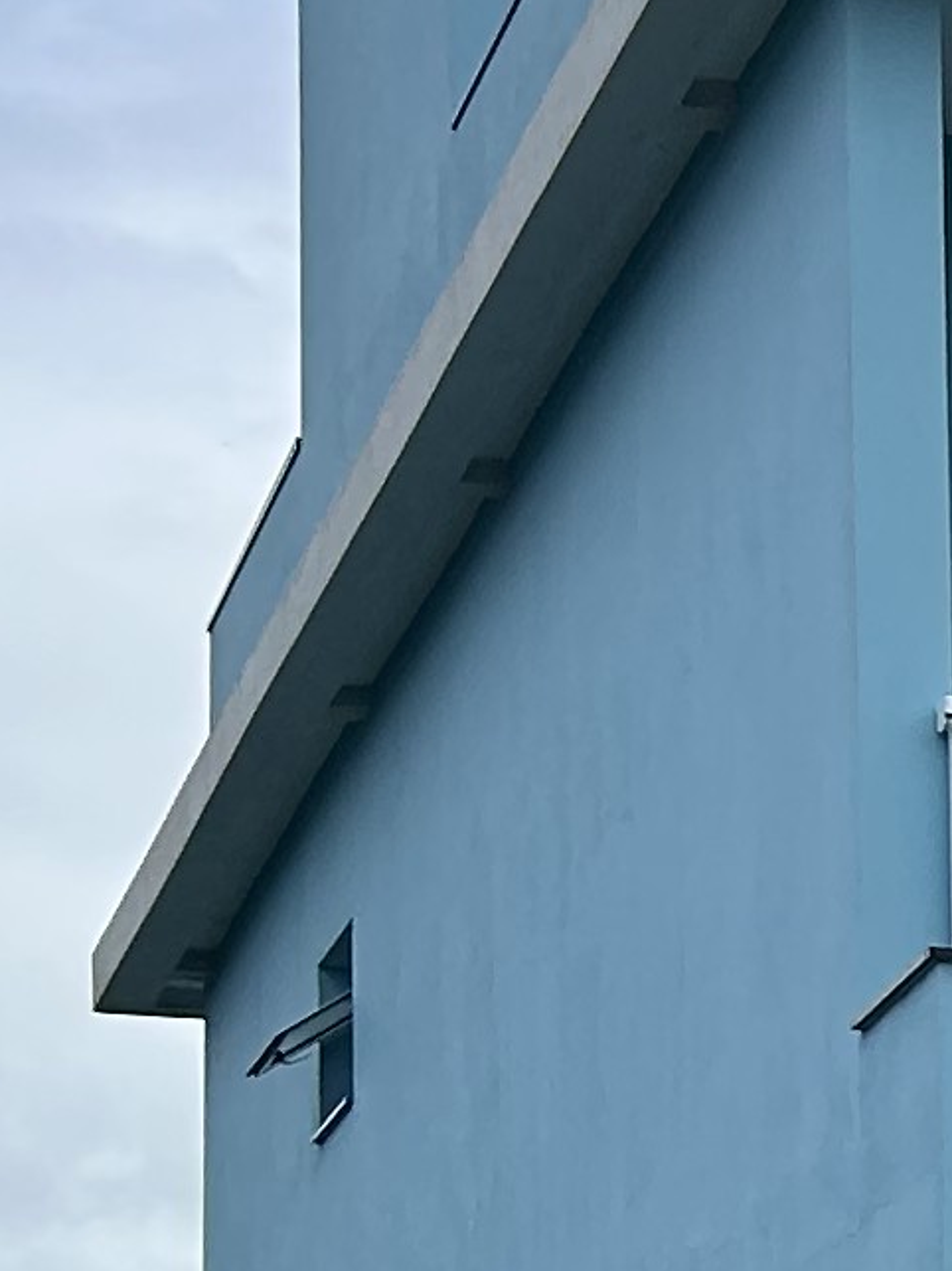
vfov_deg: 11.8
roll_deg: +2.1
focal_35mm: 163
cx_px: 2680
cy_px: 1688
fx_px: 5979
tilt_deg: +5.8
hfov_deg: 8.0
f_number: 1.5
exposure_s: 1/5319
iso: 50
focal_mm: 5.7
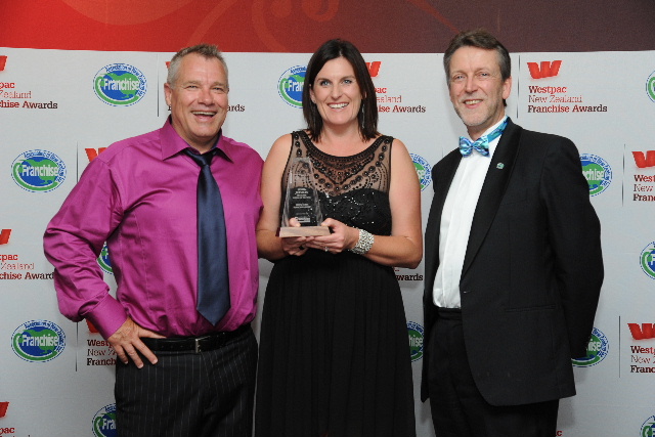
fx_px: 1183
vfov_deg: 20.9
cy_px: 218
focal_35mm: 65
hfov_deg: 31.0
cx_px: 328
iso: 2000
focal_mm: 65
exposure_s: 1/80
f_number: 7.1
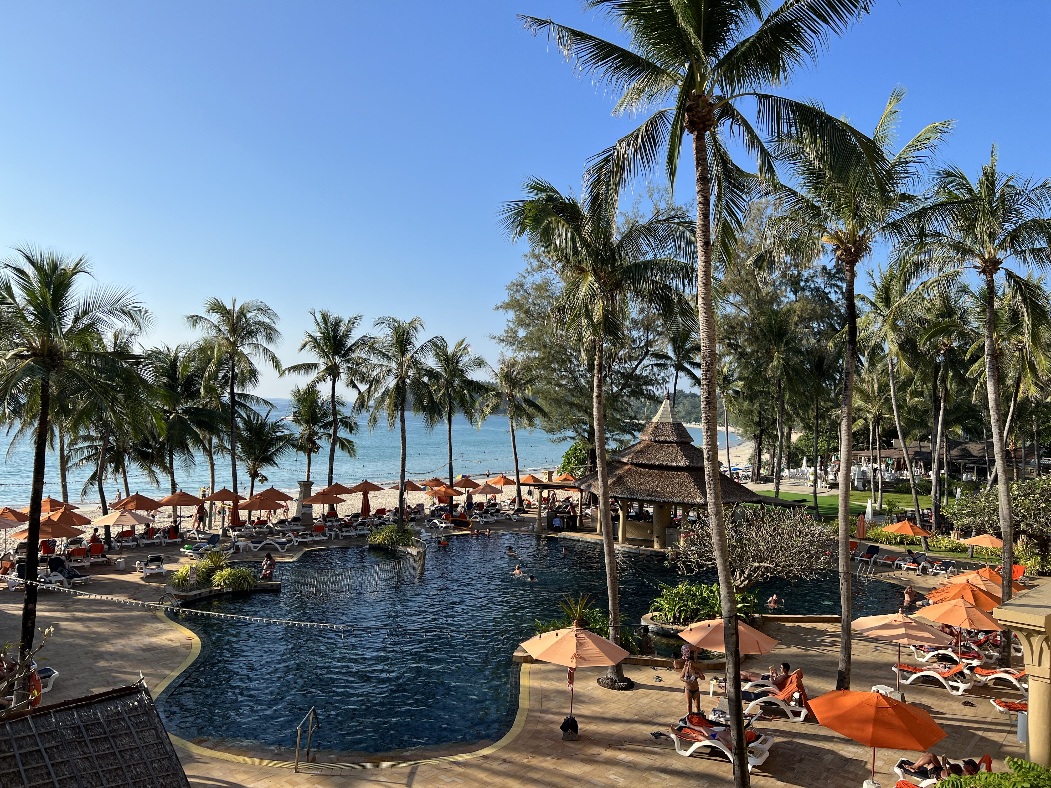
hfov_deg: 67.3
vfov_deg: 53.1
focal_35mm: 26
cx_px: 526
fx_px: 789
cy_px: 394
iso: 50
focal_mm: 5.7
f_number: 1.5
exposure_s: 1/3704
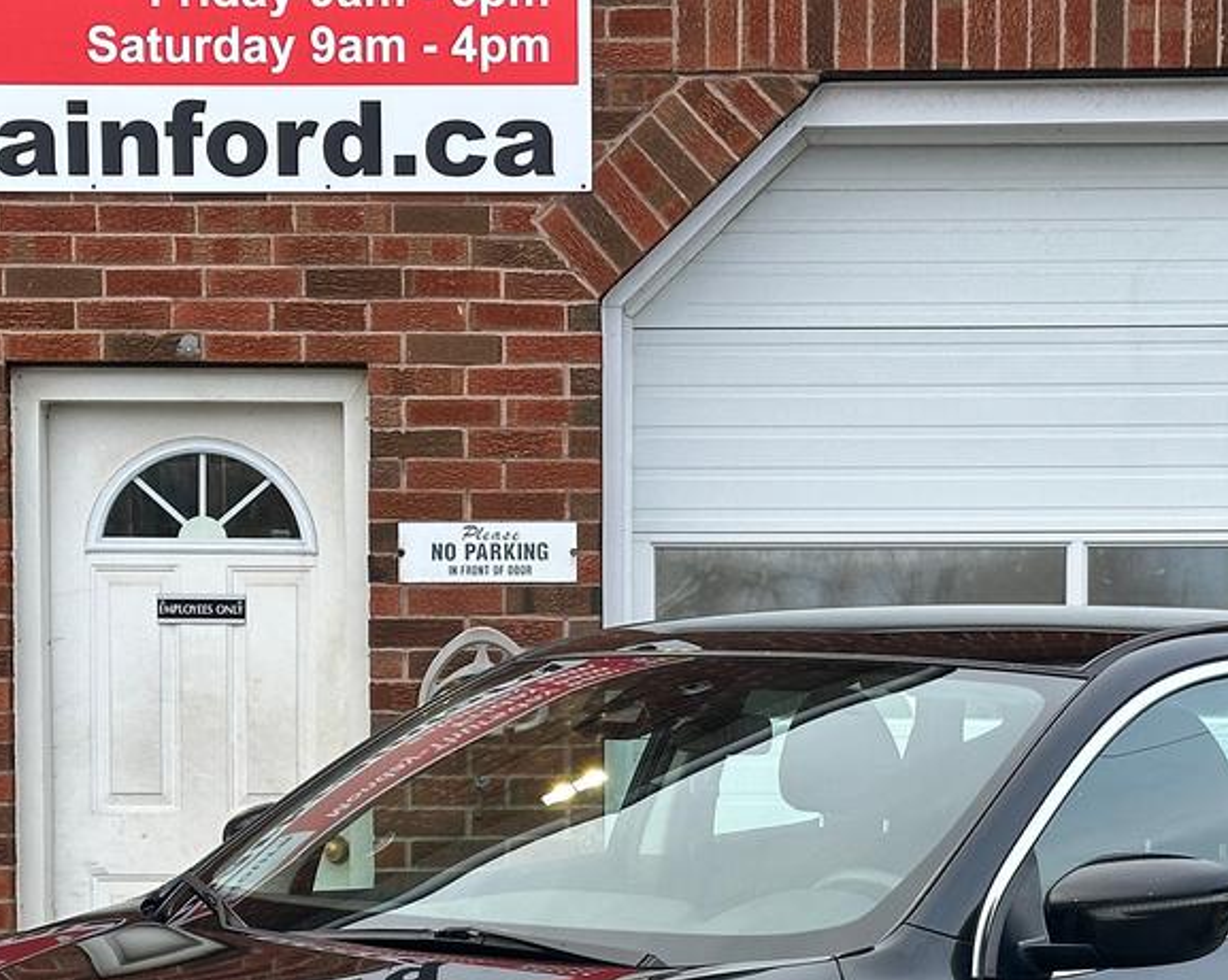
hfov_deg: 18.5
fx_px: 3778
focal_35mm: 104
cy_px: 844
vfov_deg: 14.7
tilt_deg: -3.3
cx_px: 704
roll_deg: +0.2
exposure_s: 1/143
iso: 50
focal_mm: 6.86
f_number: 1.78
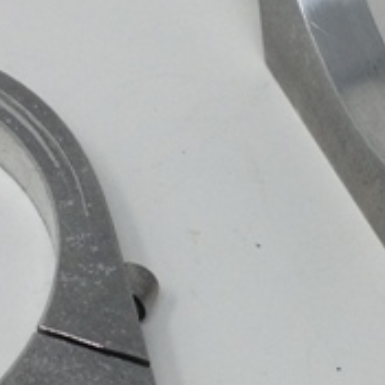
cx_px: 136
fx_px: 1774
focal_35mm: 141
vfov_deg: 12.4
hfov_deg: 12.4
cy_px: 163
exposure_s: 1/178
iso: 50
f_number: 2.4
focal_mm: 4.28
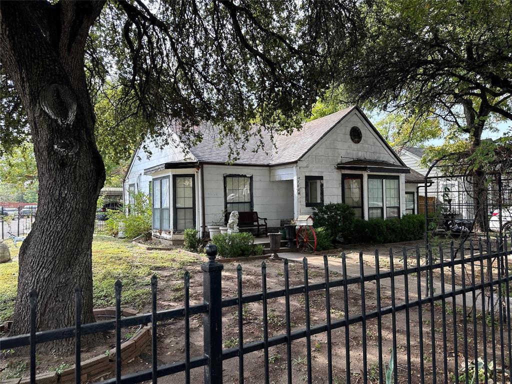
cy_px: 192
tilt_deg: +1.1
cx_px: 256
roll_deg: +0.4
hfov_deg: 71.6
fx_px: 355
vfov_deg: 56.8
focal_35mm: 24
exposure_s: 1/462
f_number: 1.78
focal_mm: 6.86
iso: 80
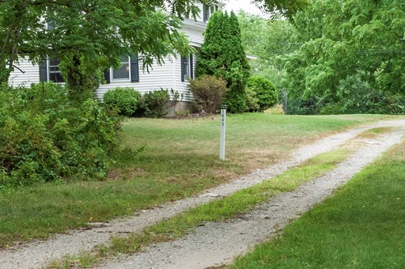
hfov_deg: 17.2
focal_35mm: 119
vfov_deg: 11.5
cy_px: 163
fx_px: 1337
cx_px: 133
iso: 1000
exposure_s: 1/60
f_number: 22
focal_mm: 56
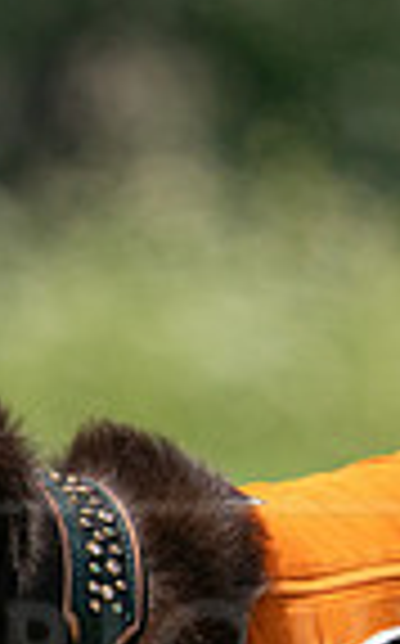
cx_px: -162
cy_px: 727
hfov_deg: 0.9
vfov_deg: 1.4
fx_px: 25788
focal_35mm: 1474
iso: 1000
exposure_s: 1/4000
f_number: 6.3
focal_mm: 356
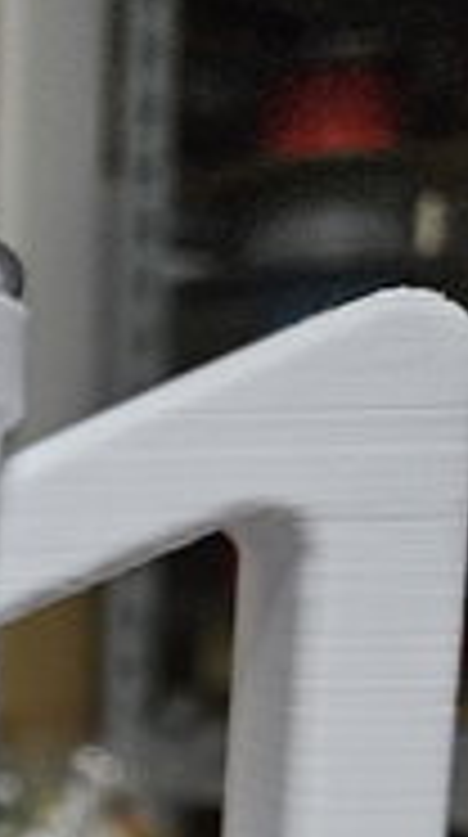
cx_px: -428
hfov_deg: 14.3
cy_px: 898
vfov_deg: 27.2
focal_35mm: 72
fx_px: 1596
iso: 800
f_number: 1.8
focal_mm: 5.4
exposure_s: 1/100
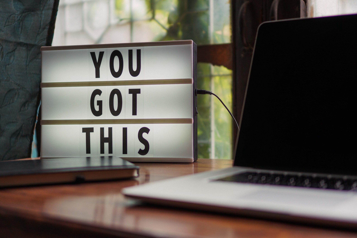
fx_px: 521
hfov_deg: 37.8
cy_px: 119
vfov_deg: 25.8
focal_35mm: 52
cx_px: 178
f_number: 1.8
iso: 100
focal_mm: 35
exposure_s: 1/250
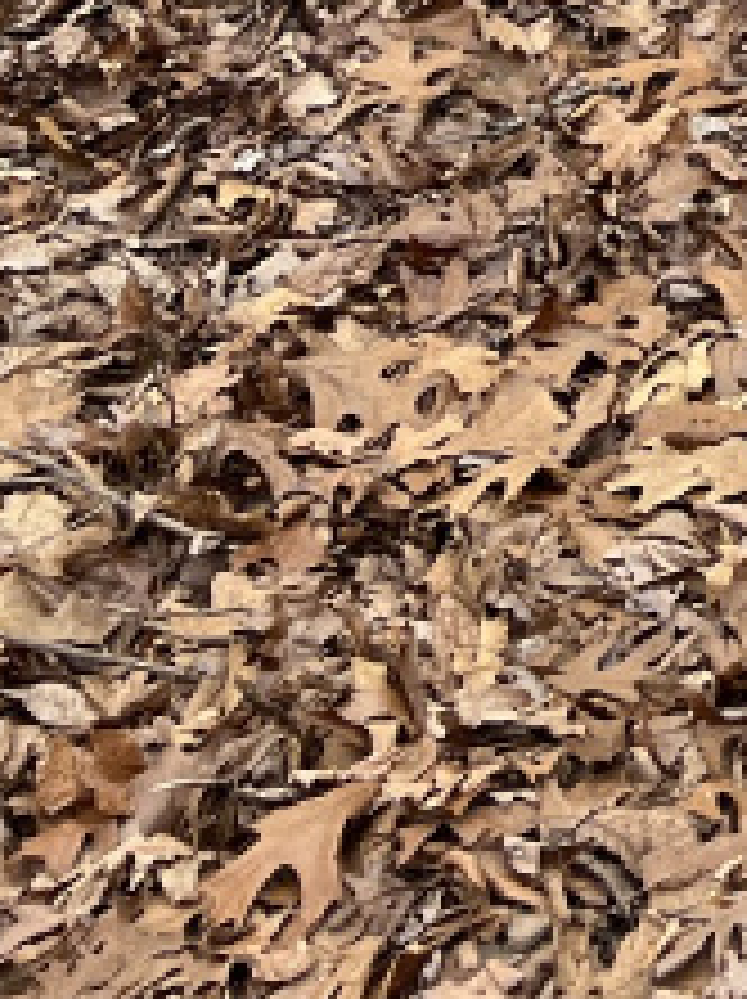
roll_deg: -0.8
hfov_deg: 11.2
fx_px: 3459
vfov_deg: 14.3
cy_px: -868
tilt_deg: -6.9
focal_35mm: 120
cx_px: 1494
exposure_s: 1/674
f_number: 1.5
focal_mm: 5.7
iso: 50
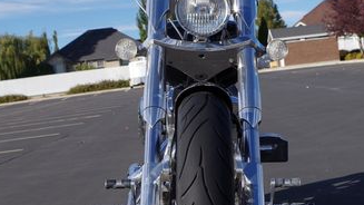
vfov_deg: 15.0
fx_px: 772
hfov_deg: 26.5
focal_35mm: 80
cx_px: 200
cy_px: 157
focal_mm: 26.25
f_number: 7.1
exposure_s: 1/320
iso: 100
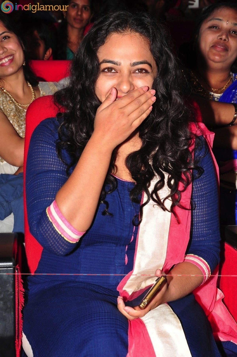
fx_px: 920
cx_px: 118
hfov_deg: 14.7
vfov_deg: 21.9
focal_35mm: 93
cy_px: 178
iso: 400
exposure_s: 1/125
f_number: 11
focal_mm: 62
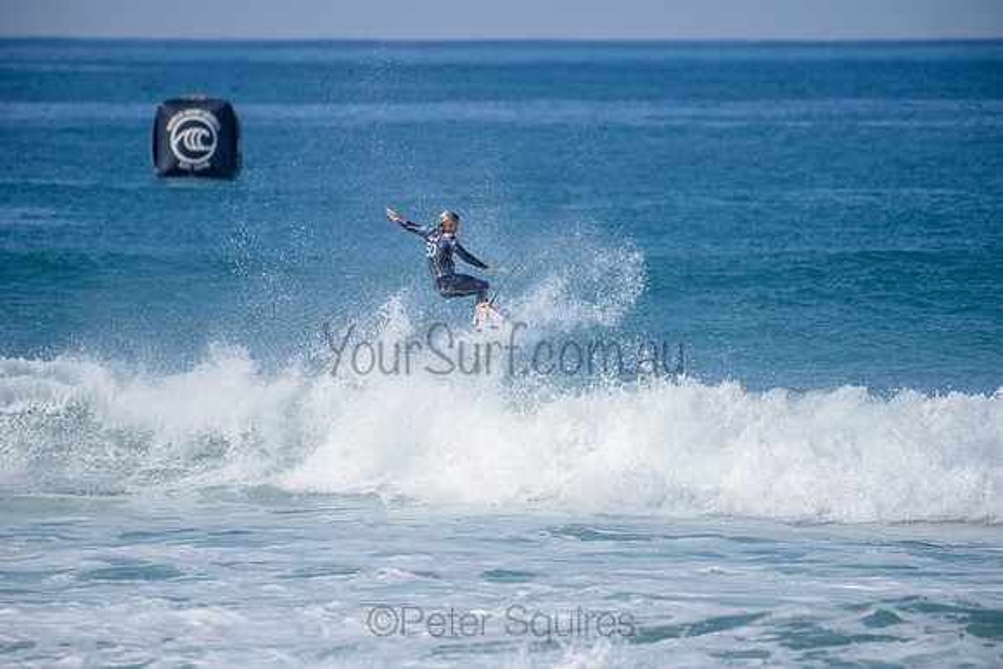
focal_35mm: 500
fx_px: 13933
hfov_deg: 4.1
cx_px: 502
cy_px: 334
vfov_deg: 2.8
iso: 160
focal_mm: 500
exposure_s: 1/2000
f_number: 5.6
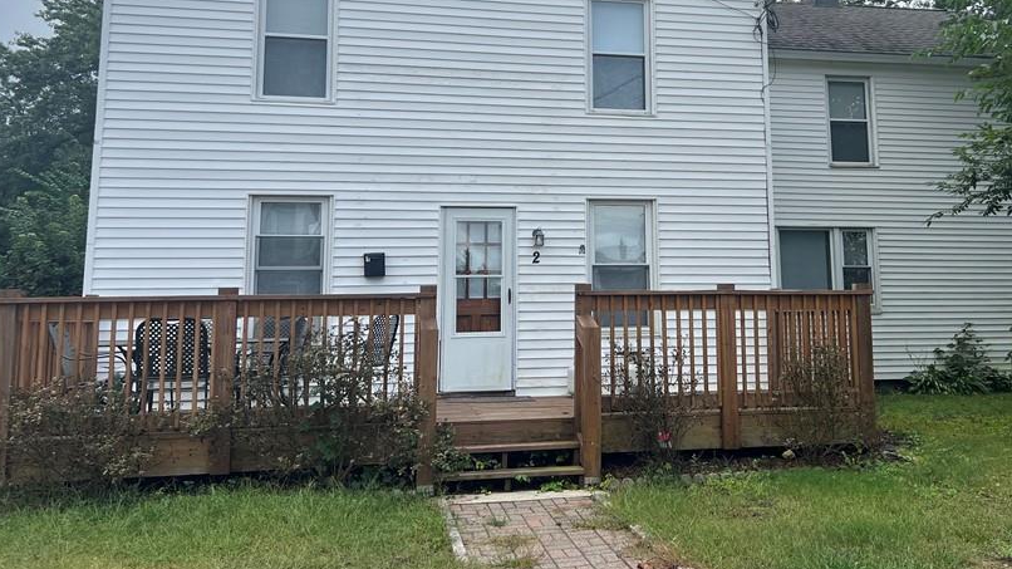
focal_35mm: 36
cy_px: 175
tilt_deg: +8.0
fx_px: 966
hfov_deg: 54.9
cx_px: 611
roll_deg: +0.9
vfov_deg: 32.4
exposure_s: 1/1901
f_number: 1.5
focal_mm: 5.7
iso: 50
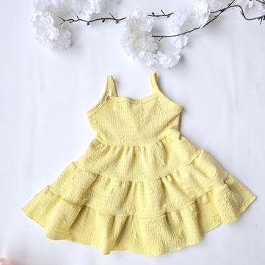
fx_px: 260
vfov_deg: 53.5
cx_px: 139
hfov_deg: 54.0
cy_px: 164
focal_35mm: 30
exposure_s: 1/180
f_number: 1.7
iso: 50
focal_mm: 6.3
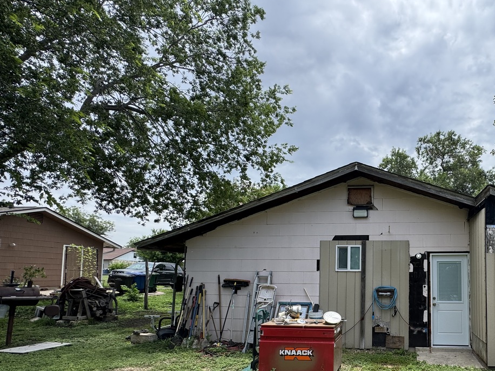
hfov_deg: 71.2
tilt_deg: +2.8
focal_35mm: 22
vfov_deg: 59.2
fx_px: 315
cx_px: 372
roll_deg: -0.6
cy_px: 258
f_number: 2.2
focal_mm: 2.22
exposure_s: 1/1198
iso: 50
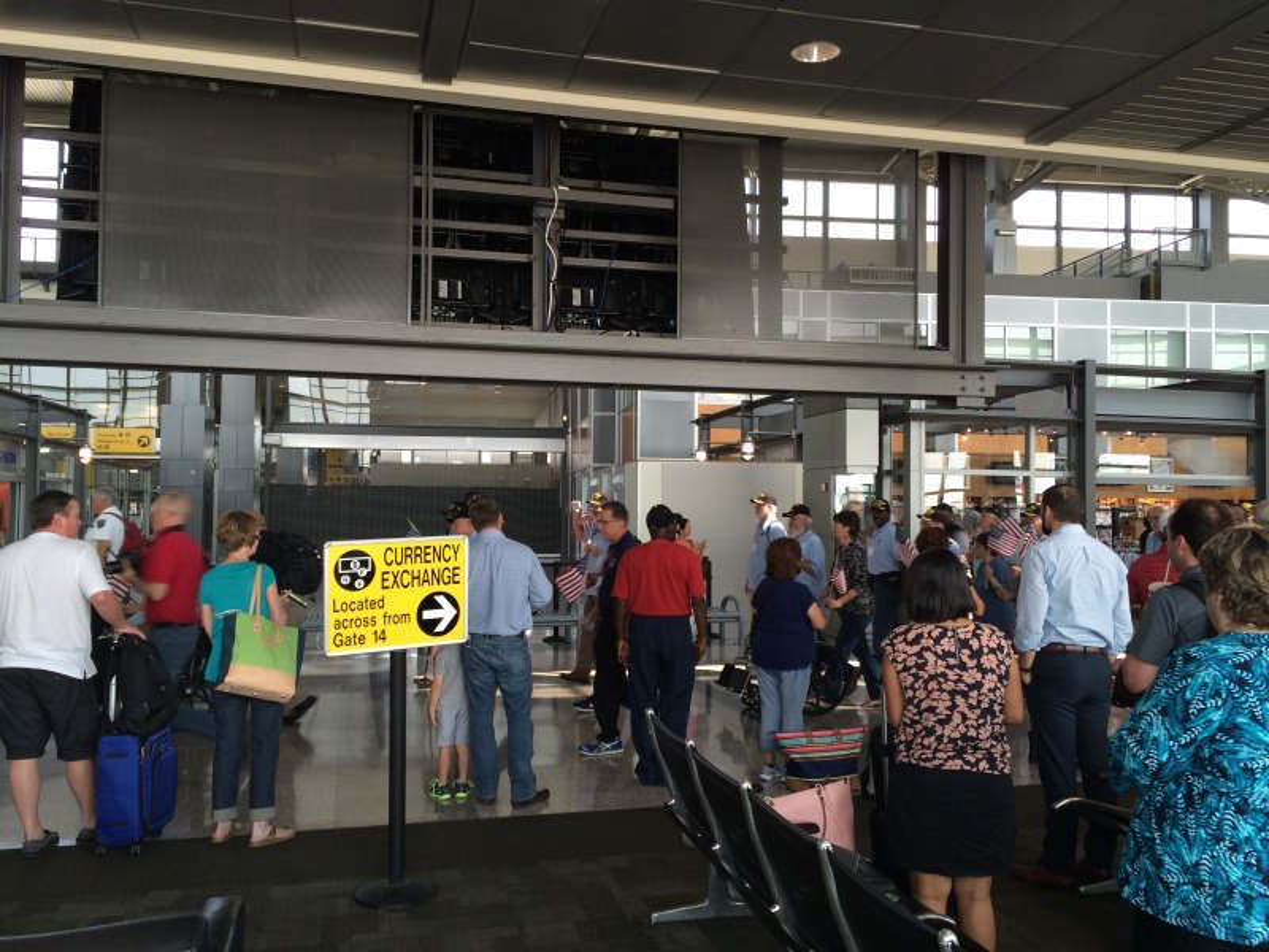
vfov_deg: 48.2
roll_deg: +0.0
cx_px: 634
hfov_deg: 61.7
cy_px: 476
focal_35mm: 29
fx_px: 1063
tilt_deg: +2.4
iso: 40
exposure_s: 1/60
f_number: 2.2
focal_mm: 4.15
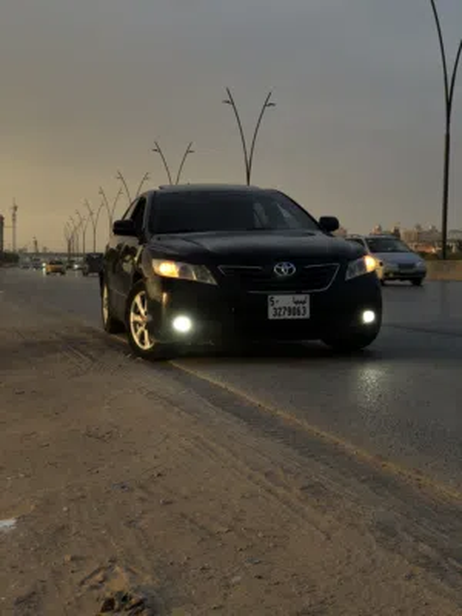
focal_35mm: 52
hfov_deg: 28.0
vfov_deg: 36.8
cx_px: 231
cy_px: 308
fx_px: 925
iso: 25
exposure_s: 1/120
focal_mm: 6
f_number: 2.4
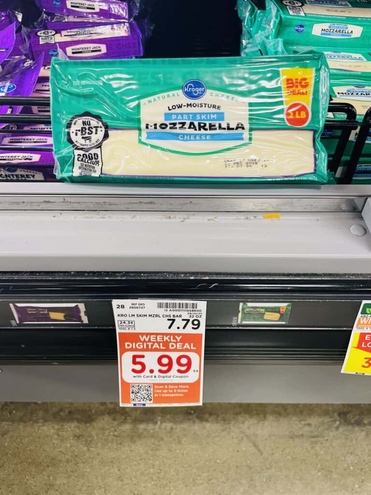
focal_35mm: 26
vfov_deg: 67.3
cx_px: 186
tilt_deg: -46.7
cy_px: 248
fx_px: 372
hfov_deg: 53.1
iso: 125
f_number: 1.6
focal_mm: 4.2
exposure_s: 1/66
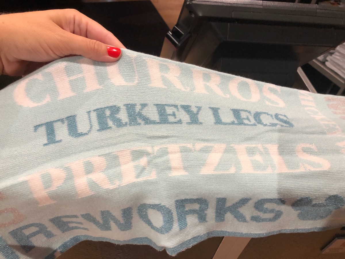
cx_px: 172
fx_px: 279
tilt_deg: -45.7
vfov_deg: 49.7
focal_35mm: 28
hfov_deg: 63.4
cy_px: 130
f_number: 1.8
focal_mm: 3.99
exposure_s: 1/30
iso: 40
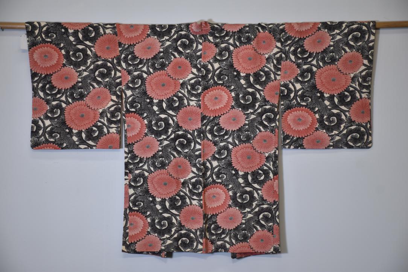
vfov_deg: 13.8
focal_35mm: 99
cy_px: 136
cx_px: 204
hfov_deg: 20.6
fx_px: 1122
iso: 400
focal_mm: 66
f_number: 5
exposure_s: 1/60
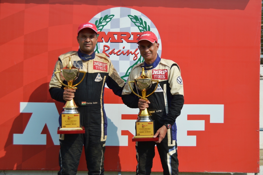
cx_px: 132
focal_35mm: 57
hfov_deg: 35.0
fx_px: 416
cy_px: 88
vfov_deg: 23.8
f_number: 4.8
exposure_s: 1/800
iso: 100
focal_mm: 38
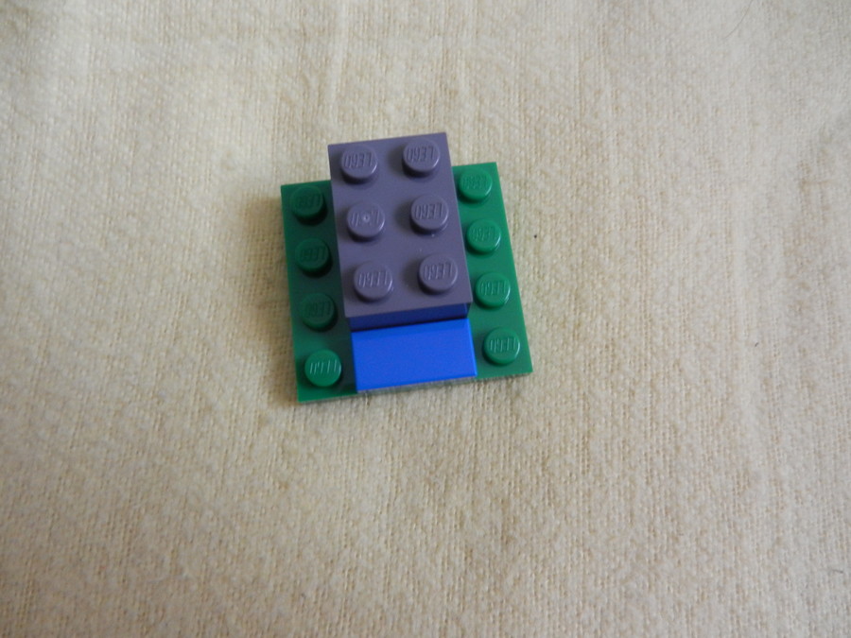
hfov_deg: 69.4
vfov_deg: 54.9
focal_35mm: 25
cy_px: 319
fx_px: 615
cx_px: 426
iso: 400
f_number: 3.5
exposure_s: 1/25
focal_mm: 4.5
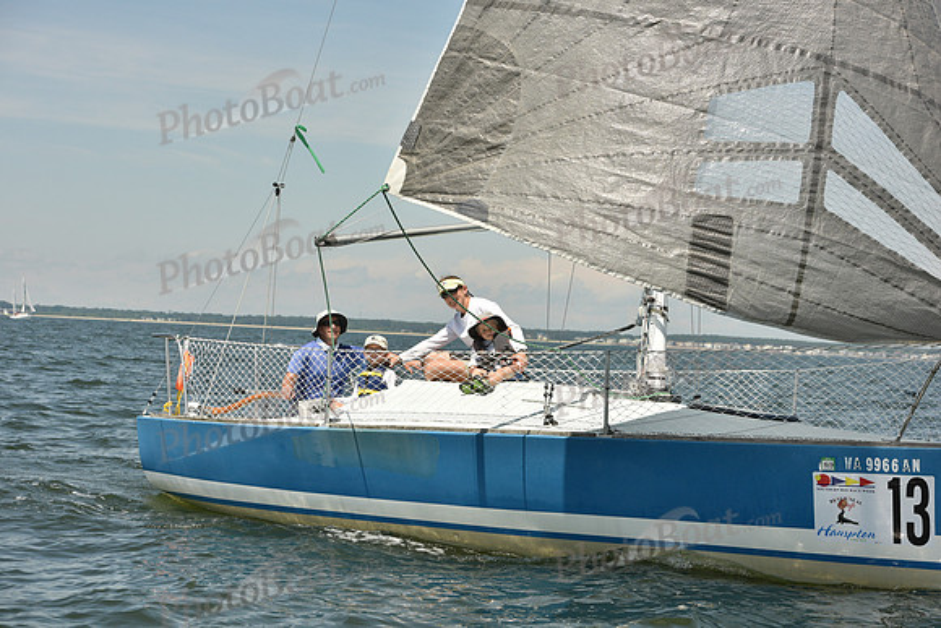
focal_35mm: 86
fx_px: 2248
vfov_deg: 15.9
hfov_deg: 23.6
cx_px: 470
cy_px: 314
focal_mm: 86
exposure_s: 1/1600
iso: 320
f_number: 8
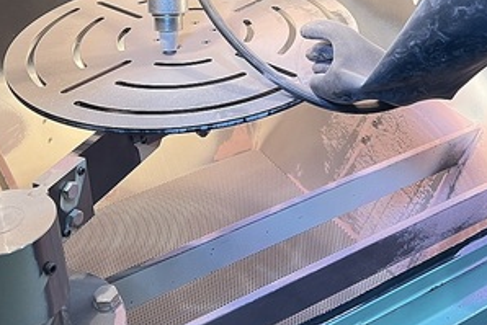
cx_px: 275
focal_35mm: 58
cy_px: -8
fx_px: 785
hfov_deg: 34.4
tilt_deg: -22.8
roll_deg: +3.1
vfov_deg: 22.4
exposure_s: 1/50
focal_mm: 5.7
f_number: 1.5
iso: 125
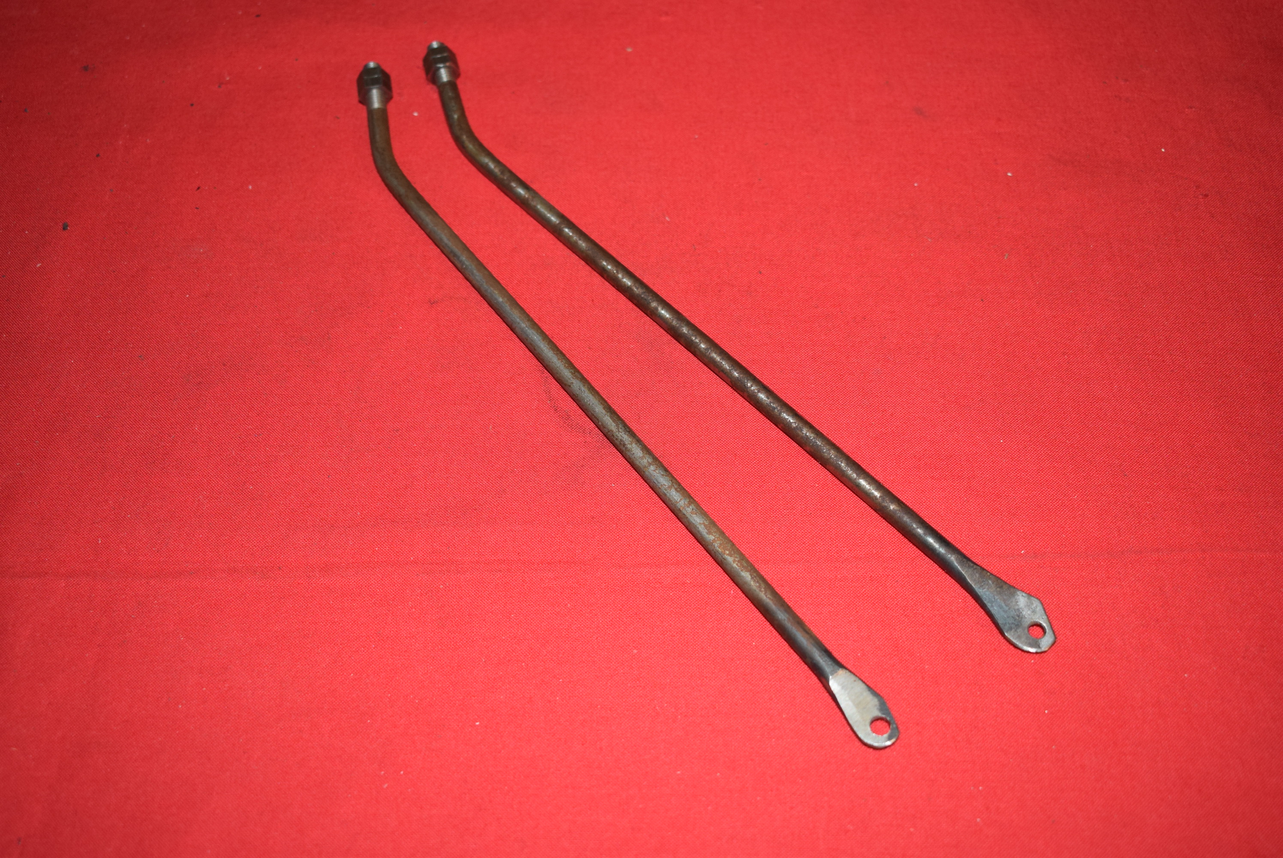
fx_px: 1391
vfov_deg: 34.3
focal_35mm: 39
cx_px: 642
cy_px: 429
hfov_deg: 49.5
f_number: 5
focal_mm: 26
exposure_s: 1/125
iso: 640
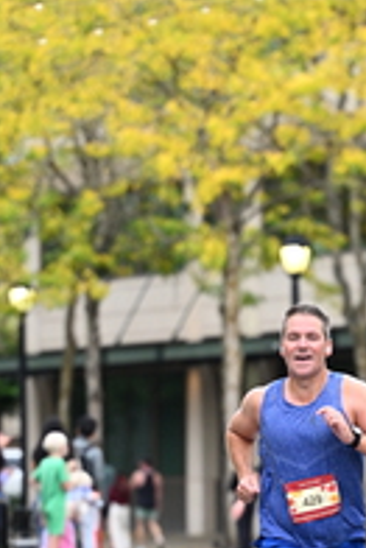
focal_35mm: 350
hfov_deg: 3.9
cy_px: 484
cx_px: 314
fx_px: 5328
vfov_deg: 5.9
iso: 1000
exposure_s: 1/1600
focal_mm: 125
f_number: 2.8
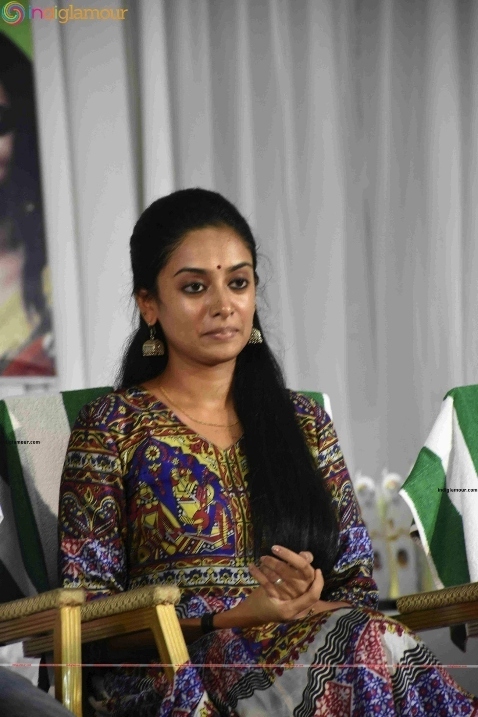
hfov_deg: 6.5
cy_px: 358
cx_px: 239
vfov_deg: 9.8
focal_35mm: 210
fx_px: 4182
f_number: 5.6
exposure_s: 1/100
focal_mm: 140
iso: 2500
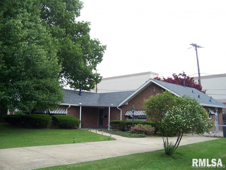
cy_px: 85
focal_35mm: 36
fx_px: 235
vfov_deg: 39.7
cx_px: 113
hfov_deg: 51.3
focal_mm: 5.85
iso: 64
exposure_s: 1/400
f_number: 2.8
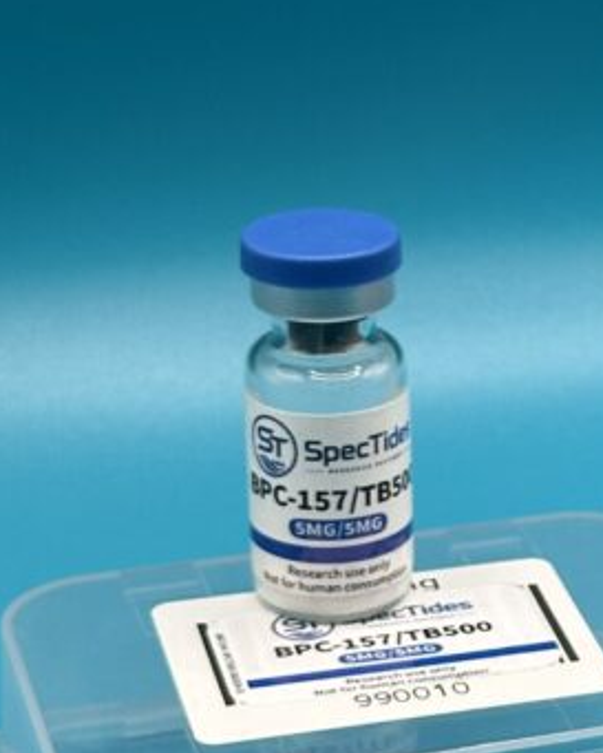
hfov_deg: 13.5
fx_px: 2453
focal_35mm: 110
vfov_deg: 17.3
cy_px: 614
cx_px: 771
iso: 64
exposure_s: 1/264
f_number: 1.78
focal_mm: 6.86
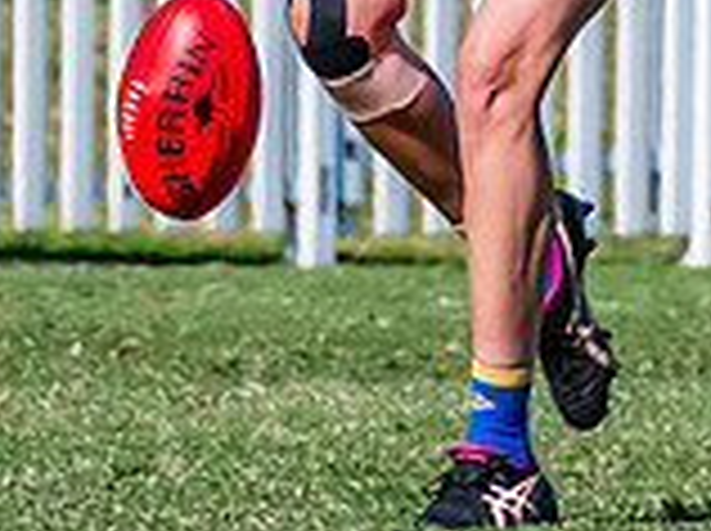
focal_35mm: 2451
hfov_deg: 0.8
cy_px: -313
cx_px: 487
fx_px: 50266
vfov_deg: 0.6
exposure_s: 1/1250
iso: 640
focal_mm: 330
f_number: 11
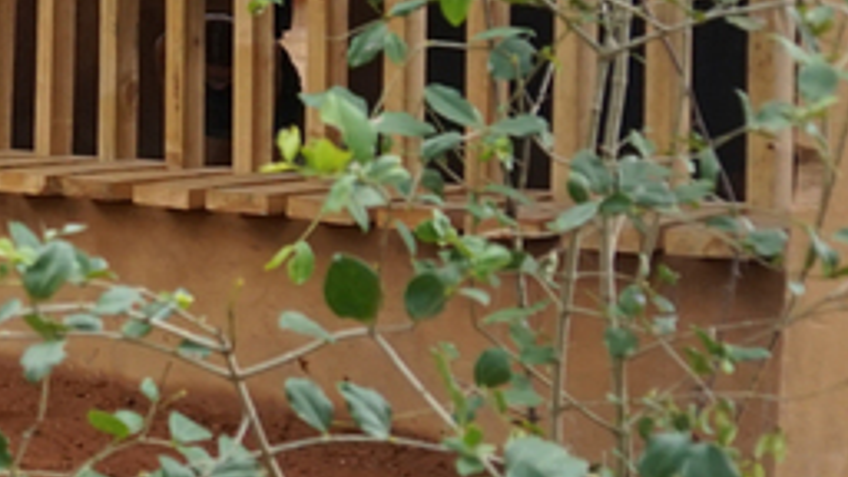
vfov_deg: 12.3
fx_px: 2204
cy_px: 63
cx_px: -742
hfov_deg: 17.2
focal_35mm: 98
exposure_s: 1/1600
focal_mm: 16
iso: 500
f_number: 4
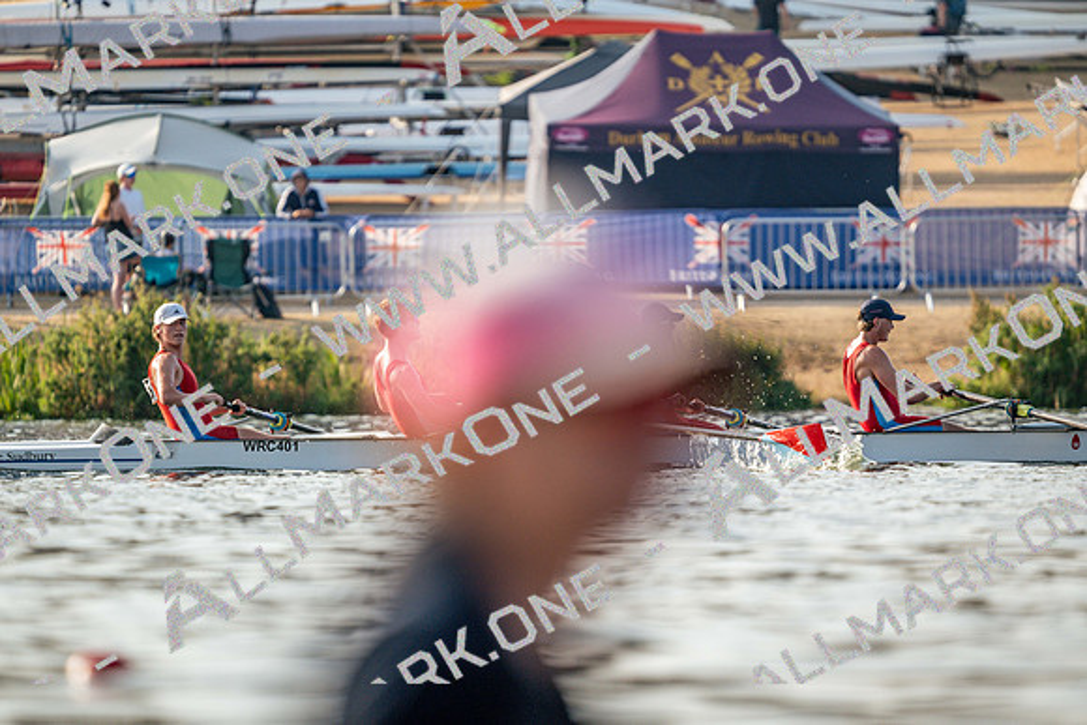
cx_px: 544
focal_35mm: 382
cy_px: 362
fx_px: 11552
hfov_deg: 5.4
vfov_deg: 3.6
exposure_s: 1/3200
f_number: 4
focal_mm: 382.5
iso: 320
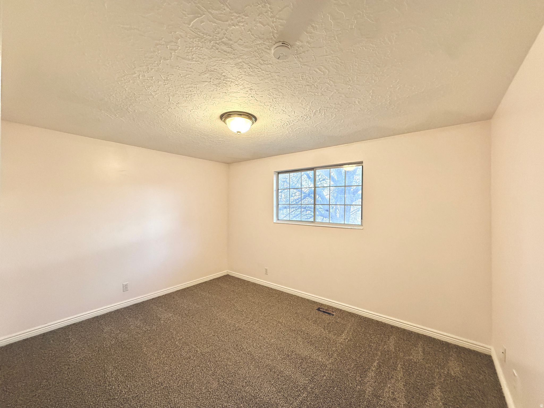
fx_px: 220
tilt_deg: +0.5
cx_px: 272
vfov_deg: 85.7
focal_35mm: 14
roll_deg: +0.4
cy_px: 204
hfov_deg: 102.1
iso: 500
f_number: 2.2
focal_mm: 2.22
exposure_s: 1/60
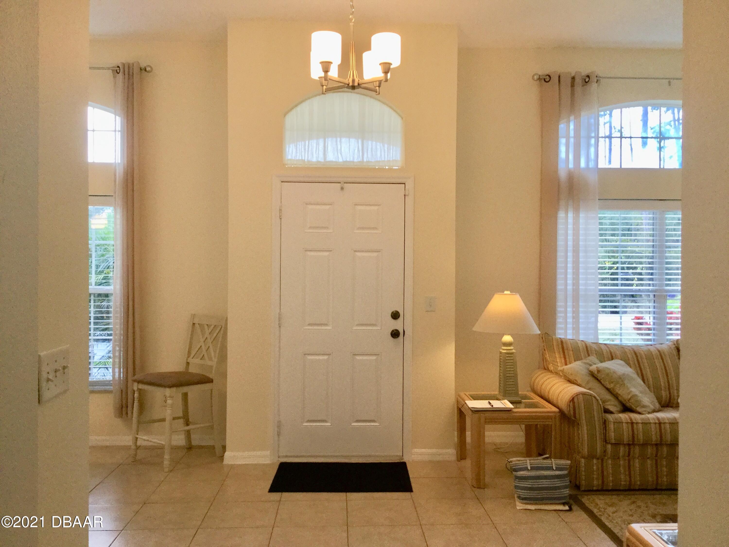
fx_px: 653
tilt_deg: +0.0
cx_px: 364
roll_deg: -1.4
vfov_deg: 45.4
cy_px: 274
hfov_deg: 58.4
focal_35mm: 31
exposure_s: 1/30
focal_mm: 3.3
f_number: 2.4
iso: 40
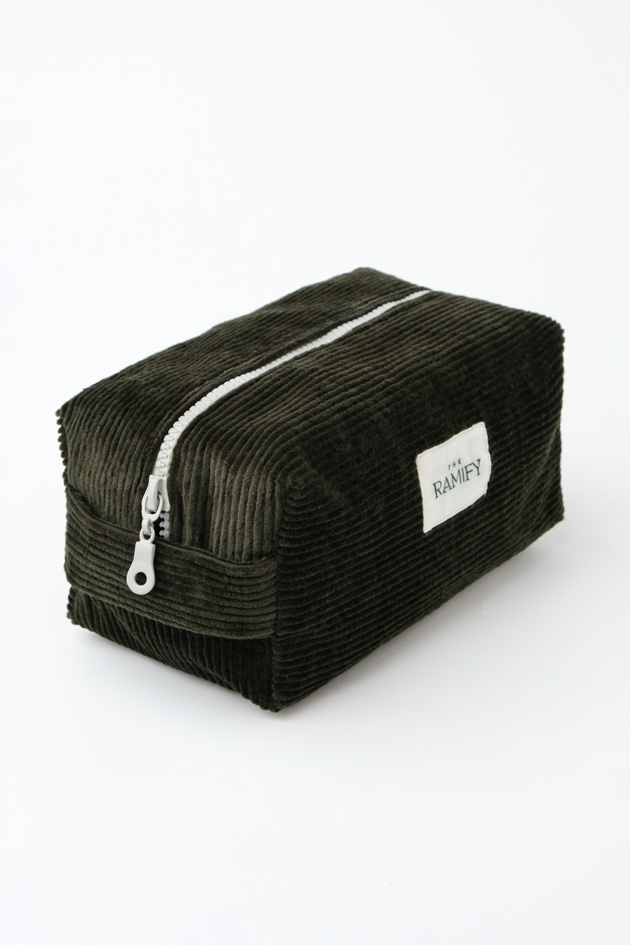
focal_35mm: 83
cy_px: 472
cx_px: 315
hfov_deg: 16.5
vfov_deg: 24.5
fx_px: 2179
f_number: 10
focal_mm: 55
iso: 1600
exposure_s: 1/125
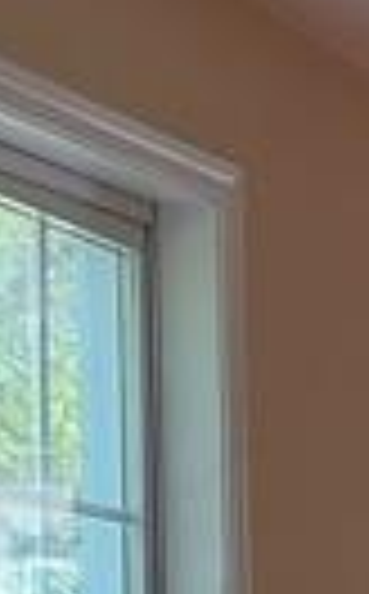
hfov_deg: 5.7
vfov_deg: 10.4
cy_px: 788
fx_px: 3200
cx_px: 1422
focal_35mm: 198
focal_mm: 5.23
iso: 50
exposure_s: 1/60
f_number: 1.8
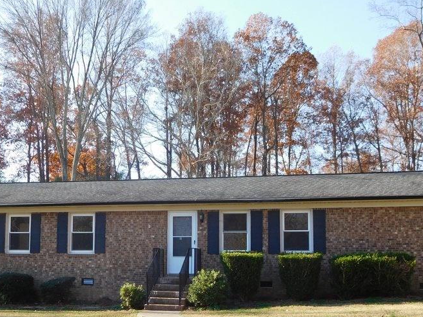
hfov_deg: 47.7
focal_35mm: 39
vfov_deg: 36.1
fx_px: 477
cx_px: 179
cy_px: 233
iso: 125
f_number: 3.4
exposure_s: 1/400
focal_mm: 4.5
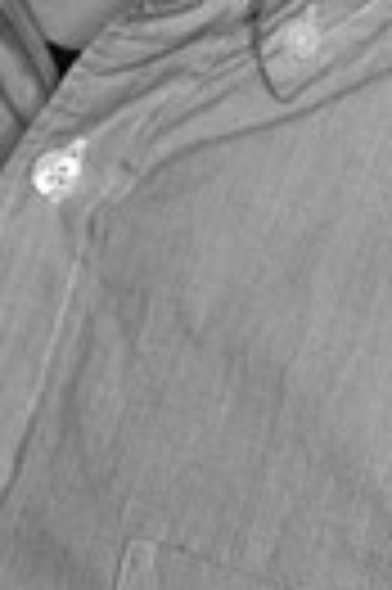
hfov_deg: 4.7
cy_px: -360
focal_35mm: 293
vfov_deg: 6.9
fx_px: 4798
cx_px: 158
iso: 2000
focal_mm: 85
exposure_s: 1/640
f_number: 3.5
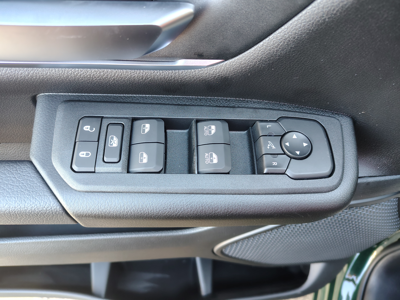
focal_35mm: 24
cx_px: 200
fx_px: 277
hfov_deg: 71.6
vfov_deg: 56.8
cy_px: 150
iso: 800
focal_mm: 5.56
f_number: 1.8
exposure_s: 1/80.8
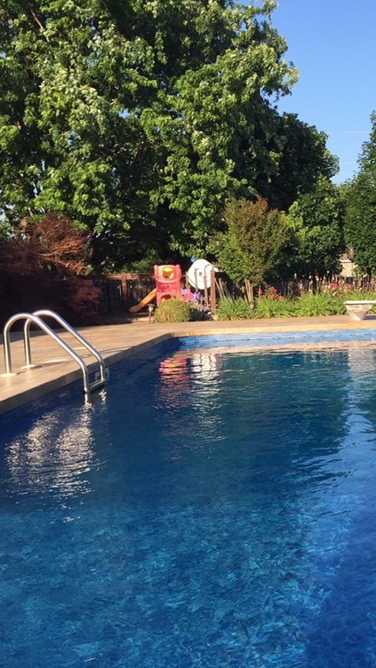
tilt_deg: -5.4
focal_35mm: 43
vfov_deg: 47.4
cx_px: 394
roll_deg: +1.2
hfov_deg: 26.0
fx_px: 762
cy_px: 336
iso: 32
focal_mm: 4.15
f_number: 2.2
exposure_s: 1/964
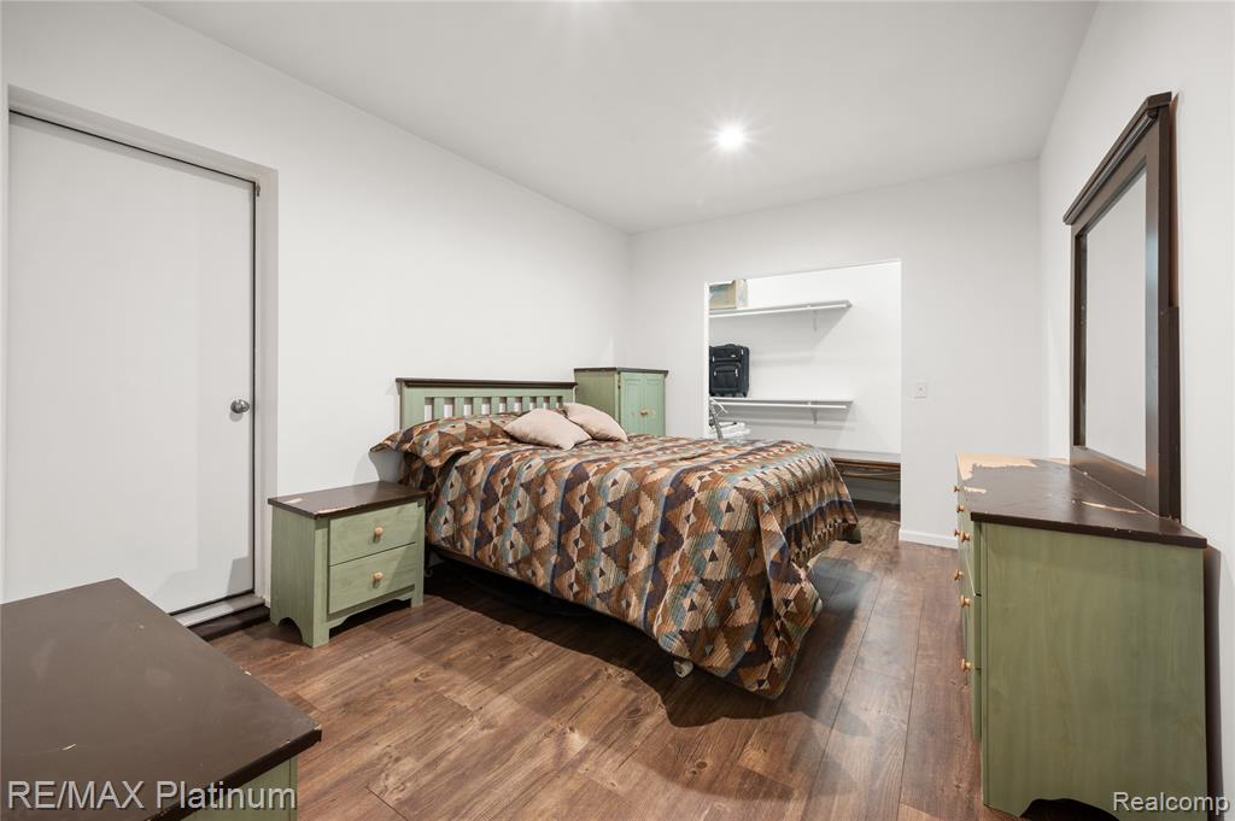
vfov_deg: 81.1
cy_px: 410
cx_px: 618
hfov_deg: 104.3
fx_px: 480
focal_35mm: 14
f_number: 11
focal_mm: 14
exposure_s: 8
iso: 100
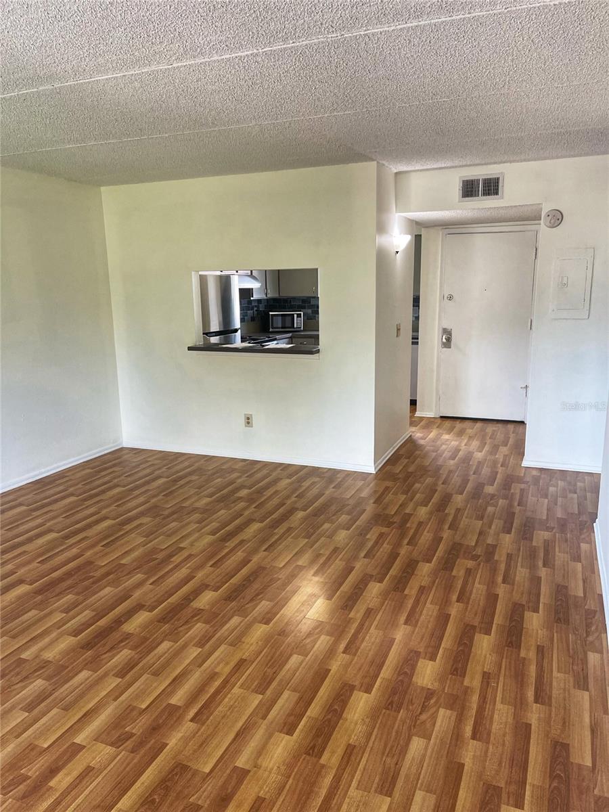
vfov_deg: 67.3
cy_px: 406
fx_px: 610
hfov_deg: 53.1
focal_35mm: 26
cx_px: 304
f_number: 1.6
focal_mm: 5.1
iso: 125
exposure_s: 1/121
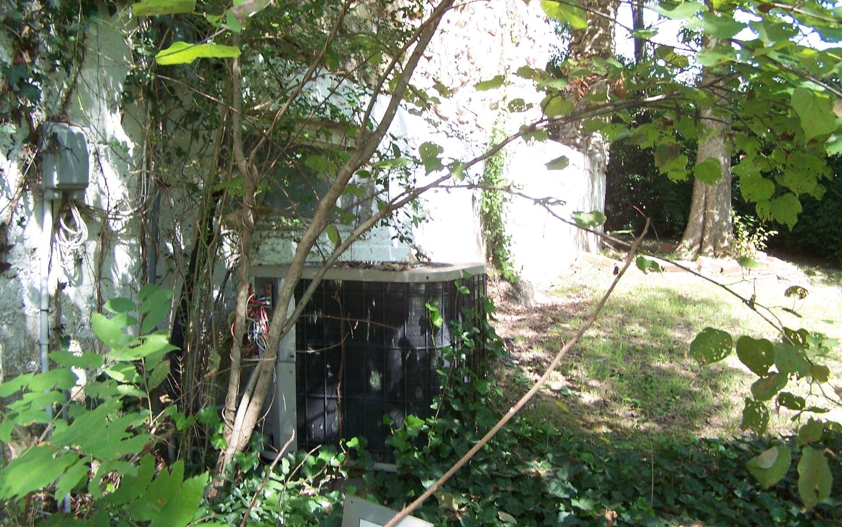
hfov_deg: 48.2
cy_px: 237
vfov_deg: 31.2
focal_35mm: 41
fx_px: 941
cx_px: 422
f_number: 2.8
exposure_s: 1/125
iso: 80
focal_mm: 6.3
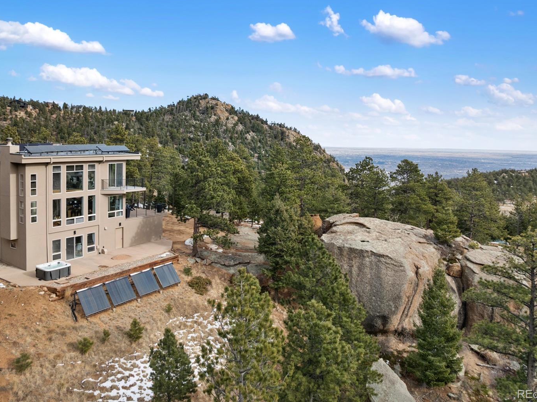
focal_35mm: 28
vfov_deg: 49.5
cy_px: 168
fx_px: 434
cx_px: 268
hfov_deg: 63.5
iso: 170
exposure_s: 1/2500
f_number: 2.8
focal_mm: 12.29
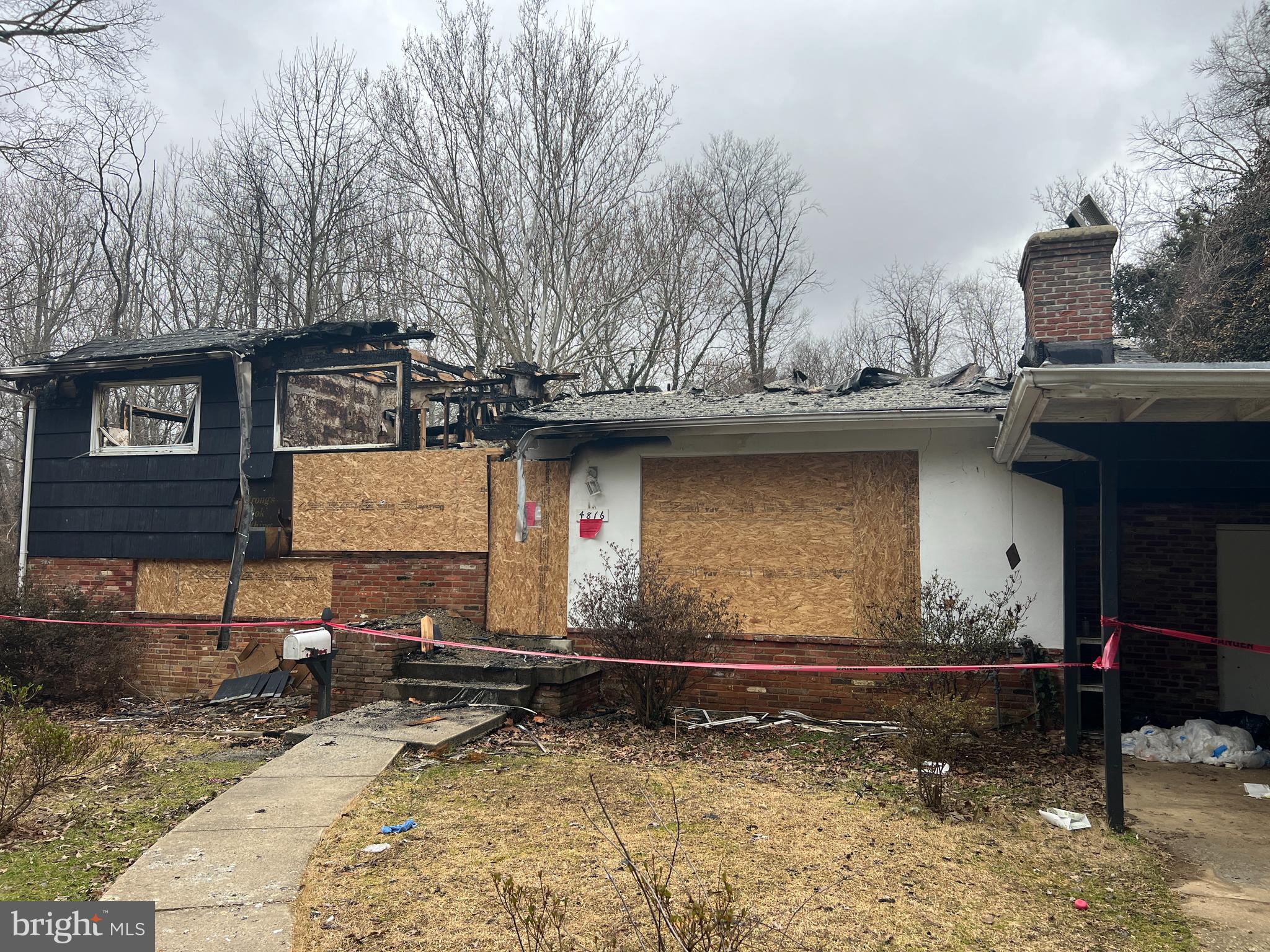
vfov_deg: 53.1
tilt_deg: +4.4
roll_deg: -0.4
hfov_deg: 67.3
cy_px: 476
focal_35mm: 26
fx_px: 954
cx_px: 635
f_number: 1.5
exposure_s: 1/859
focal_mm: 5.7
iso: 50
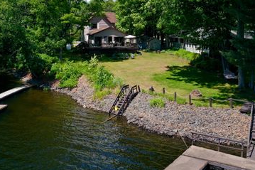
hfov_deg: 49.6
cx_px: 134
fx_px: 276
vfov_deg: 34.0
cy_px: 63
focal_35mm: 39
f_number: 3.5
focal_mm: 10.26
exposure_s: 1/50
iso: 100
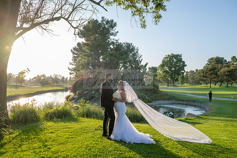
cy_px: 79
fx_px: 158
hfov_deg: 73.7
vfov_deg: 53.2
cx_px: 118
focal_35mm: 24
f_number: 6.3
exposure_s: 1/250
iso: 200
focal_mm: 24
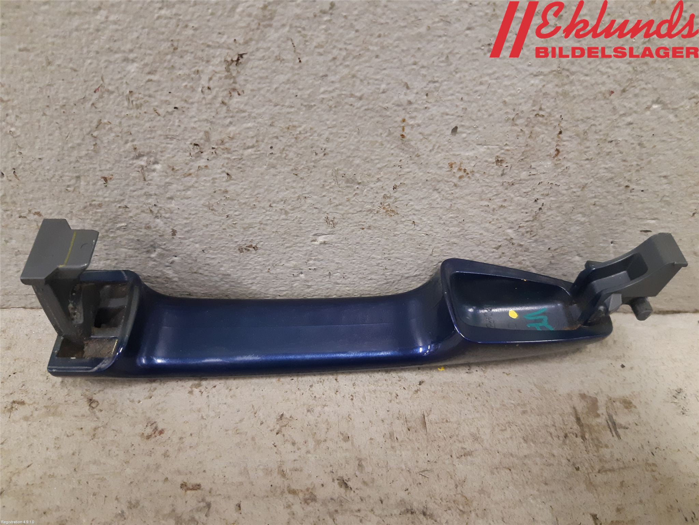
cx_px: 350
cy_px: 262
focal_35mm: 26
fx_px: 525
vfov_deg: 53.1
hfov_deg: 67.3
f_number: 1.7
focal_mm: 3.93
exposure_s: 1/50
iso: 320
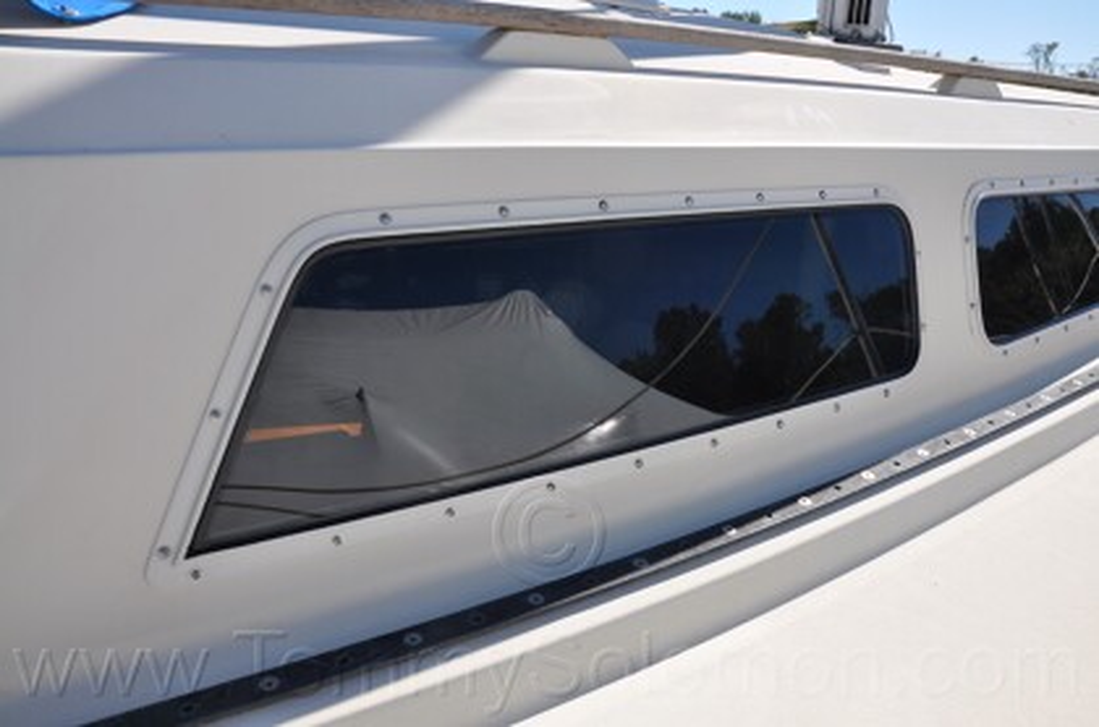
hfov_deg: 67.5
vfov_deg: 47.7
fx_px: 822
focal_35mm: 27
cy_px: 364
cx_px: 550
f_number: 10
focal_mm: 18
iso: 200
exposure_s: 1/400
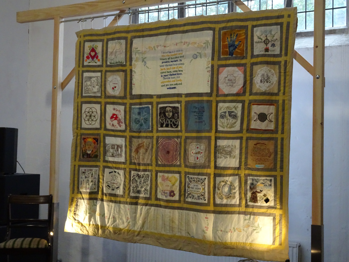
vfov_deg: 29.1
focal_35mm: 50
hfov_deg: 38.2
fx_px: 504
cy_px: 131
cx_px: 174
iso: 1250
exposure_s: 1/50
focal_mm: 8.51
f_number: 4.5
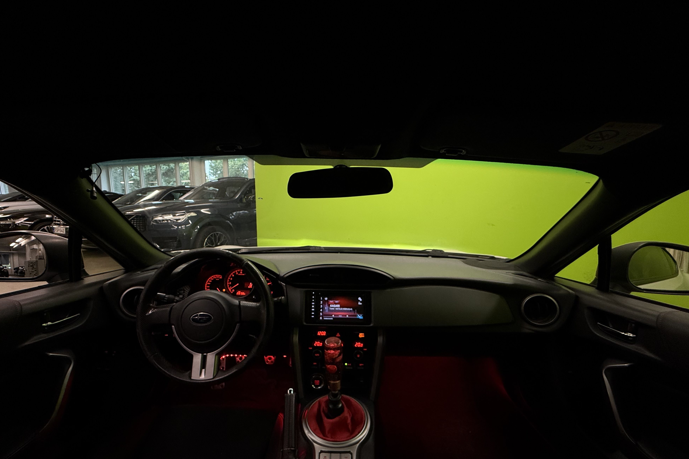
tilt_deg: -11.0
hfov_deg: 100.4
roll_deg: -1.0
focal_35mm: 15
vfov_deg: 76.9
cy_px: 263
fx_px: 287
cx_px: 340
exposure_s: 1/100
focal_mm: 2.22
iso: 160
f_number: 2.2
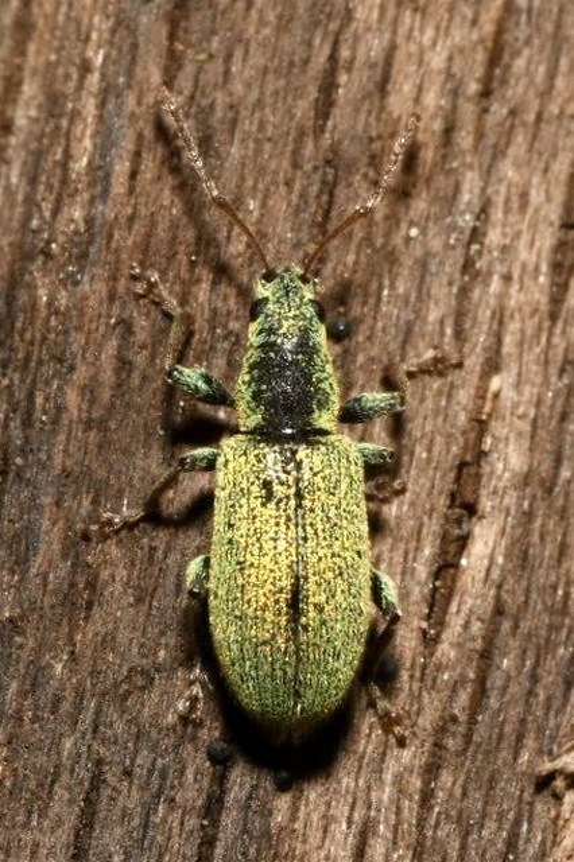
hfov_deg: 8.7
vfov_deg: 13.0
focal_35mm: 158
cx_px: 287
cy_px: 431
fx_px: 3771
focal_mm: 105
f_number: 29
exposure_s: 1/60
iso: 100
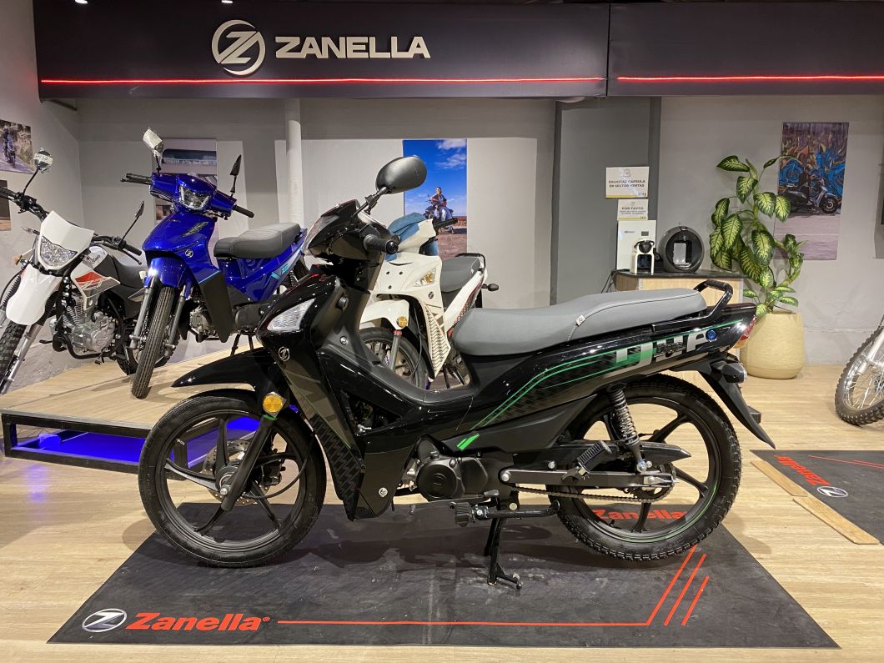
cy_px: 332
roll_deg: -0.2
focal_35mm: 26
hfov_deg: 67.3
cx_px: 442
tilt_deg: -8.5
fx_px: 664
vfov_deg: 53.1
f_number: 1.8
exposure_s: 1/50
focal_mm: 4.25
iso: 160
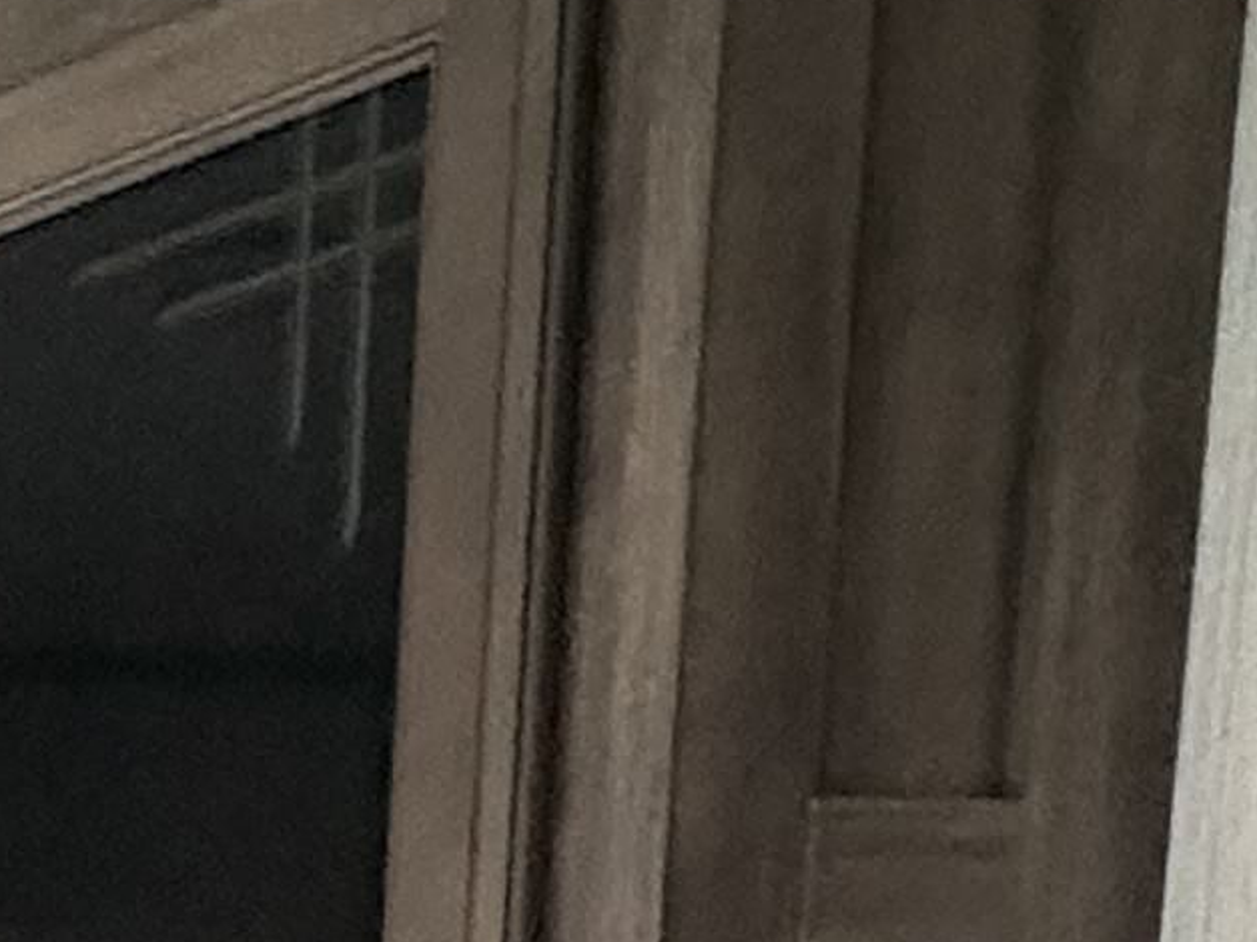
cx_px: -634
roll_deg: -0.6
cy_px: 2263
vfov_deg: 12.7
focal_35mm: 90
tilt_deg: -8.2
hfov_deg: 19.1
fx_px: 3268
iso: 1250
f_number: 2.2
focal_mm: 2.22
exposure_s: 1/30
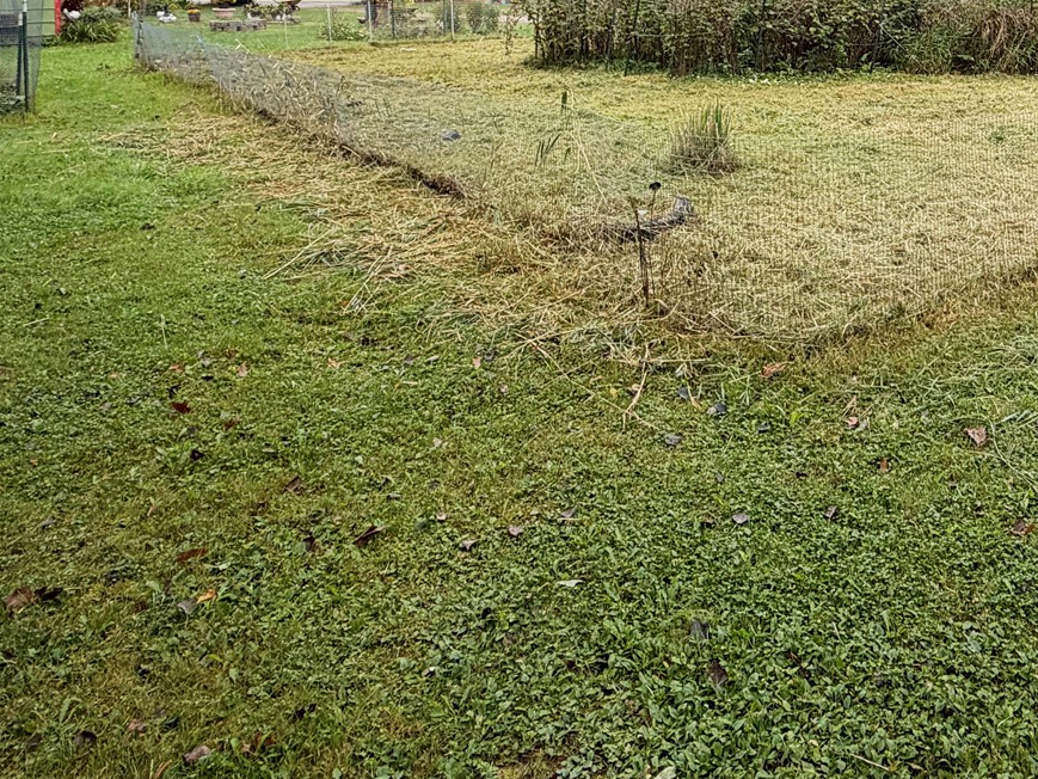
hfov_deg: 51.8
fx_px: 990
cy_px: 13
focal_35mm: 33
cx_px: 834
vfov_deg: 38.5
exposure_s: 1/770
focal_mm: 2.22
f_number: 2.2
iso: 32
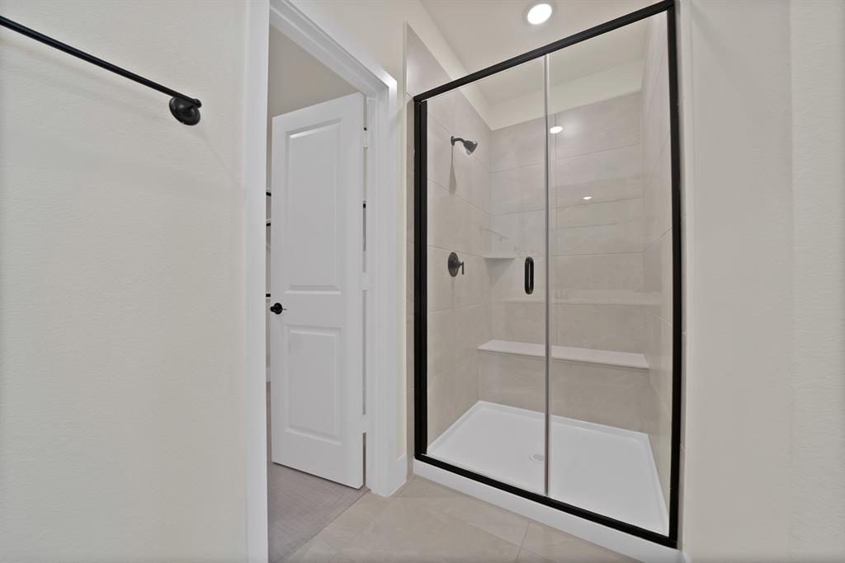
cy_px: 282
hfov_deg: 112.6
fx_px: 282
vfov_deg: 90.0
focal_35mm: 12
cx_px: 422
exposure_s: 1/3
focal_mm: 12
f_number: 9
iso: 640
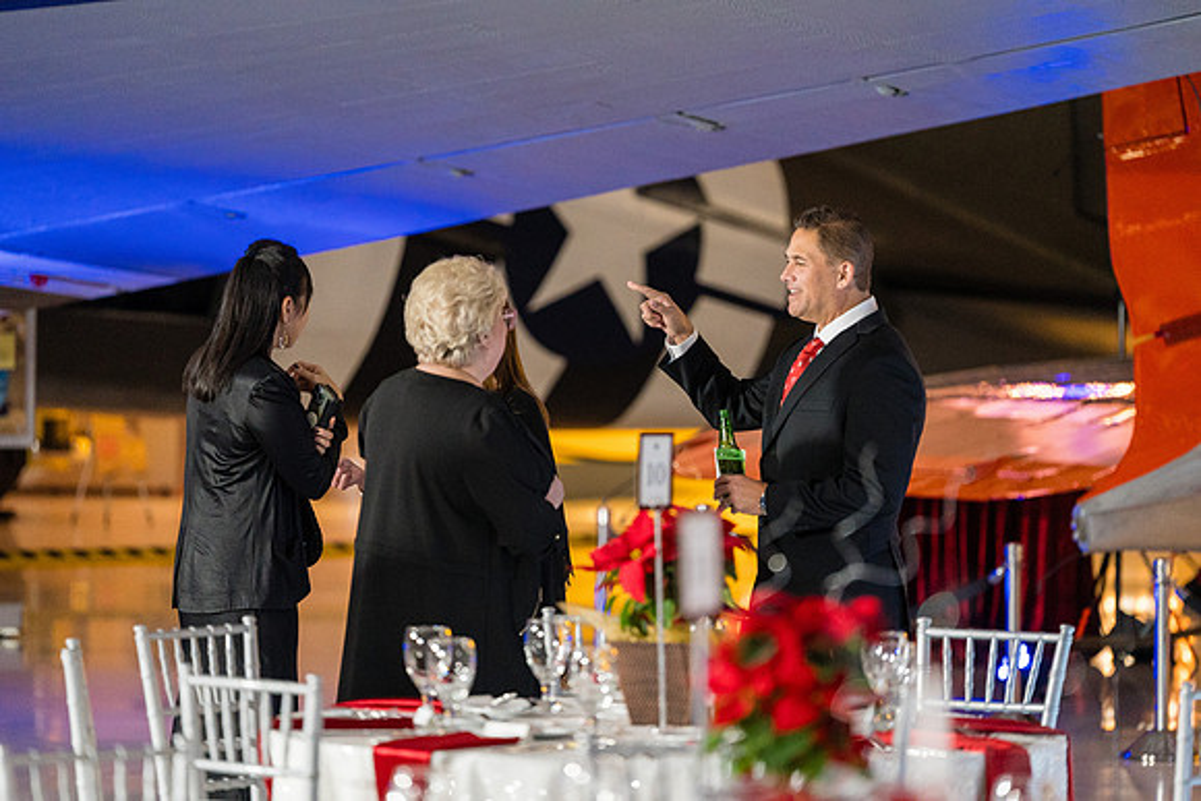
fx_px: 6173
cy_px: 400
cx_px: 600
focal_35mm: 185
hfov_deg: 11.1
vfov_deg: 7.4
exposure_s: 1/250
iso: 3200
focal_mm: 185
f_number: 2.8
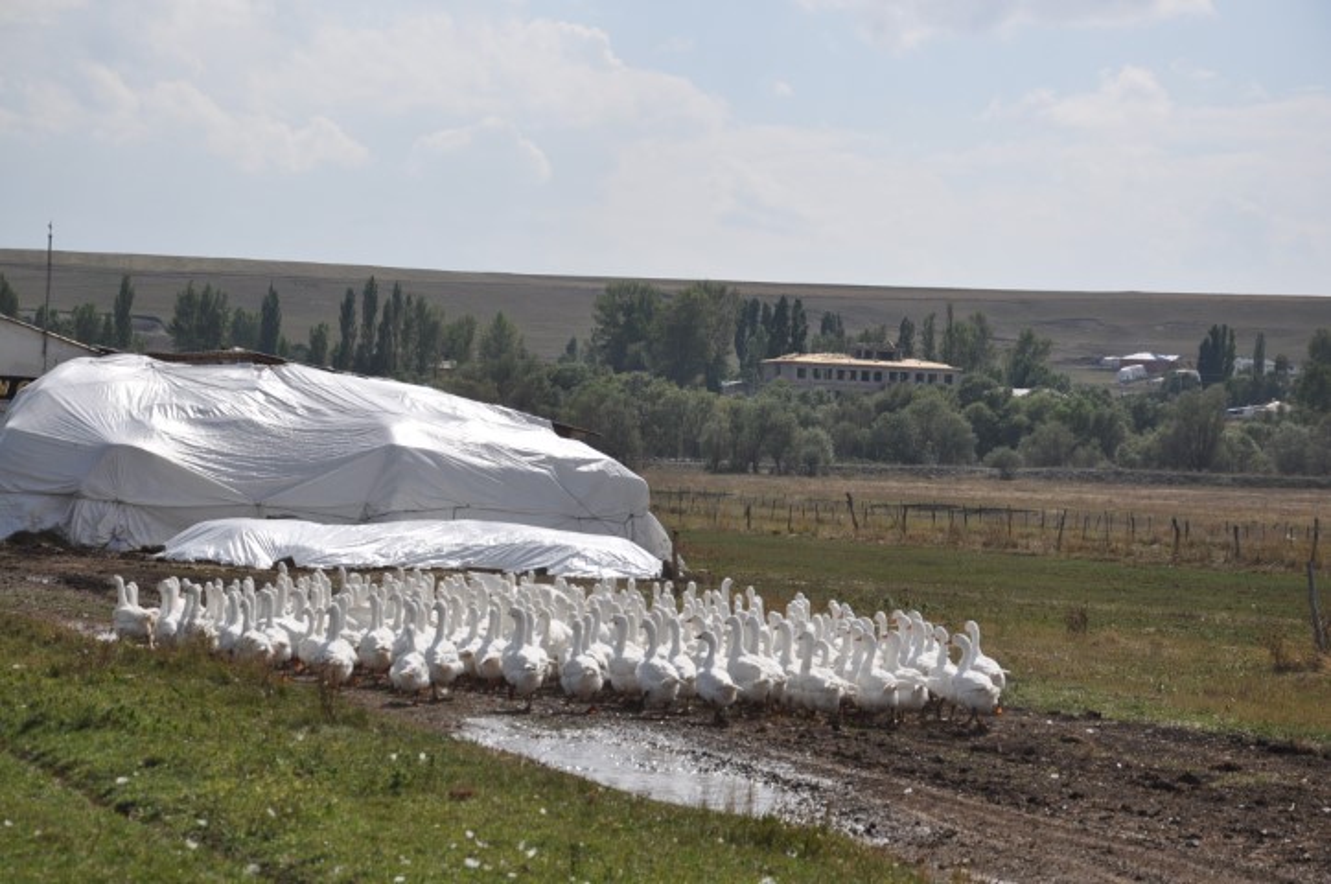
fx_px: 3877
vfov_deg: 13.0
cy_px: 442
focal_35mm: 105
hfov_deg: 19.5
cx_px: 666
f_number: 9
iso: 200
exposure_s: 1/1250
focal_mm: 70
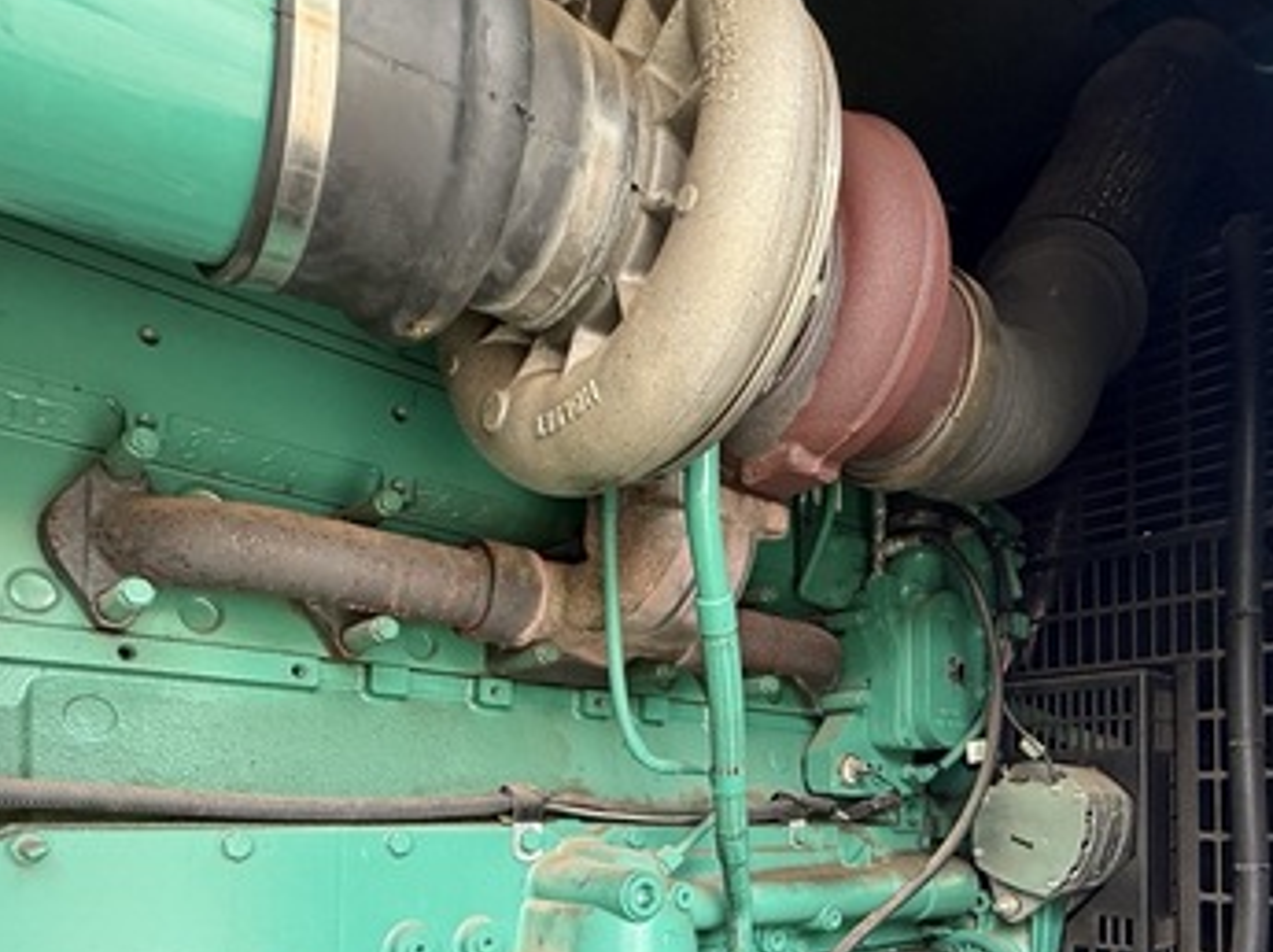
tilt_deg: +0.6
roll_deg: +0.3
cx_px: 782
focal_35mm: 26
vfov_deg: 49.7
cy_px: 768
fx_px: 955
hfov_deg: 66.5
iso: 250
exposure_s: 1/99
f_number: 2.2
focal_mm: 2.22
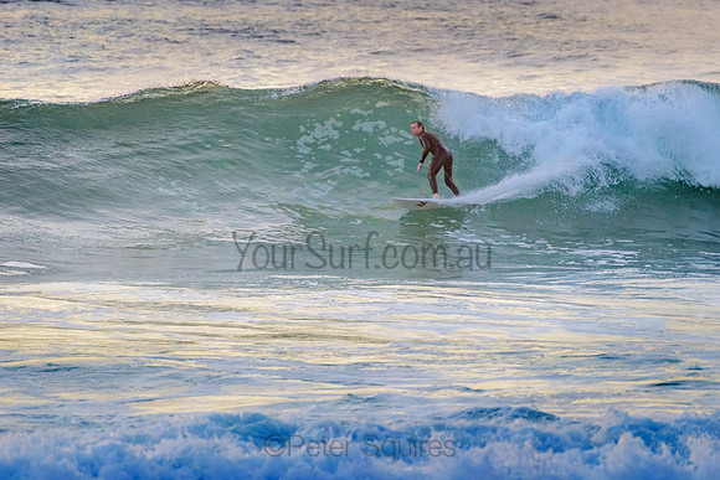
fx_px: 12259
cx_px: 441
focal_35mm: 613
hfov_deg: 3.4
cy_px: 187
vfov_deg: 2.2
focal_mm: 500
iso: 900
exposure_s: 1/800
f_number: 5.6
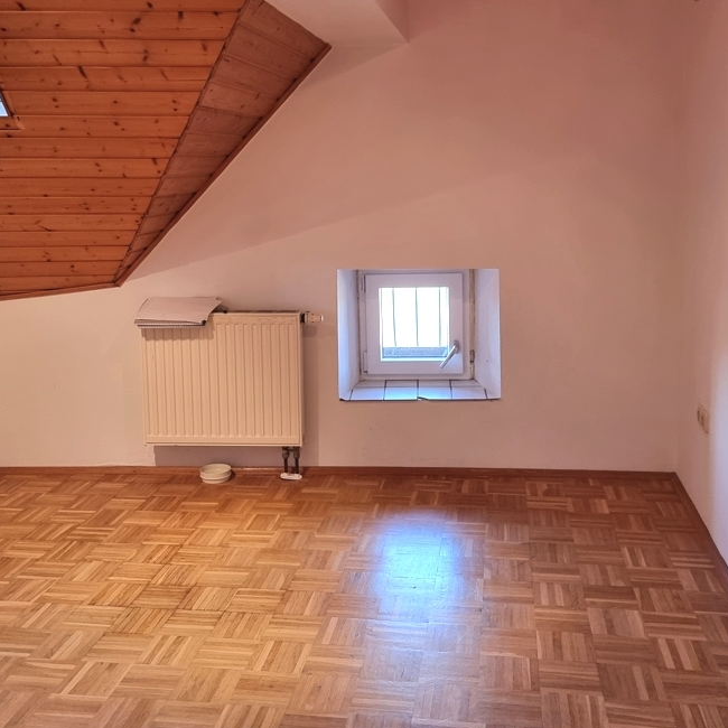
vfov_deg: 44.7
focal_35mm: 37
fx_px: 880
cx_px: 347
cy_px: 288
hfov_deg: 44.9
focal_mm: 6.7
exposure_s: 1/100
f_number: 1.8
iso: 250
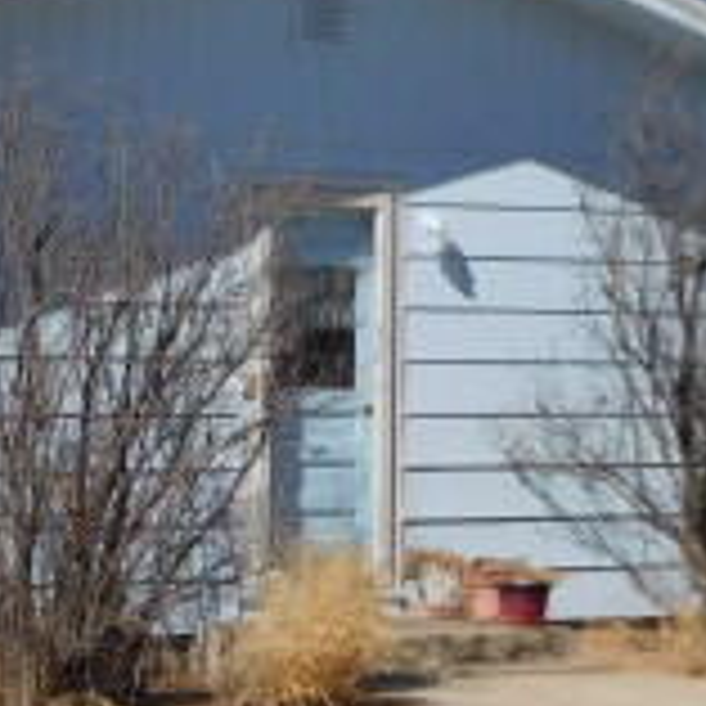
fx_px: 3323
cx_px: 103
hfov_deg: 12.1
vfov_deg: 12.1
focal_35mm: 144
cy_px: 400
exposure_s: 1/500
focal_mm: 7.1
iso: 125
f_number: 7.2
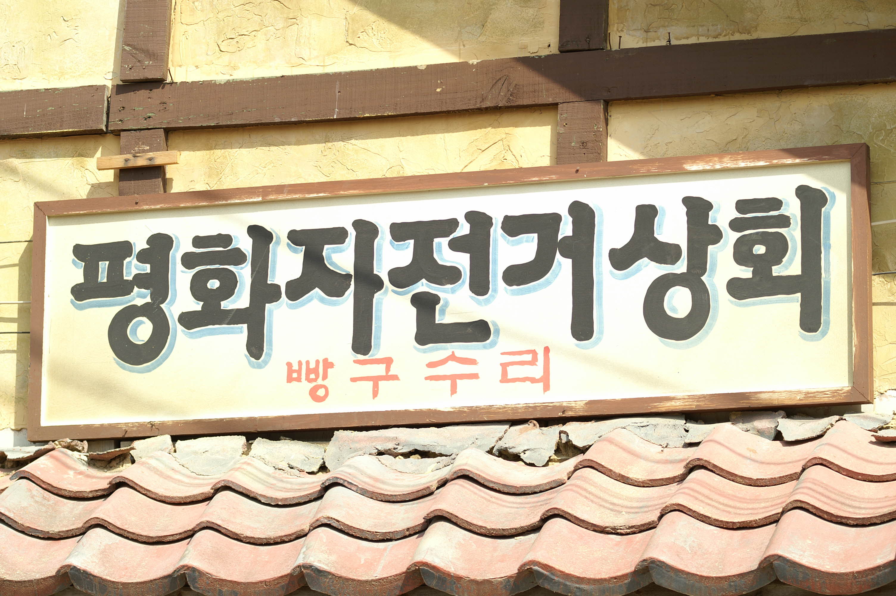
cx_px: 448
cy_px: 298
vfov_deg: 11.4
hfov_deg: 17.1
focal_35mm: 120
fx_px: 2984
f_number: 4.5
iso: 100
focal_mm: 80
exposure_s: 1/500
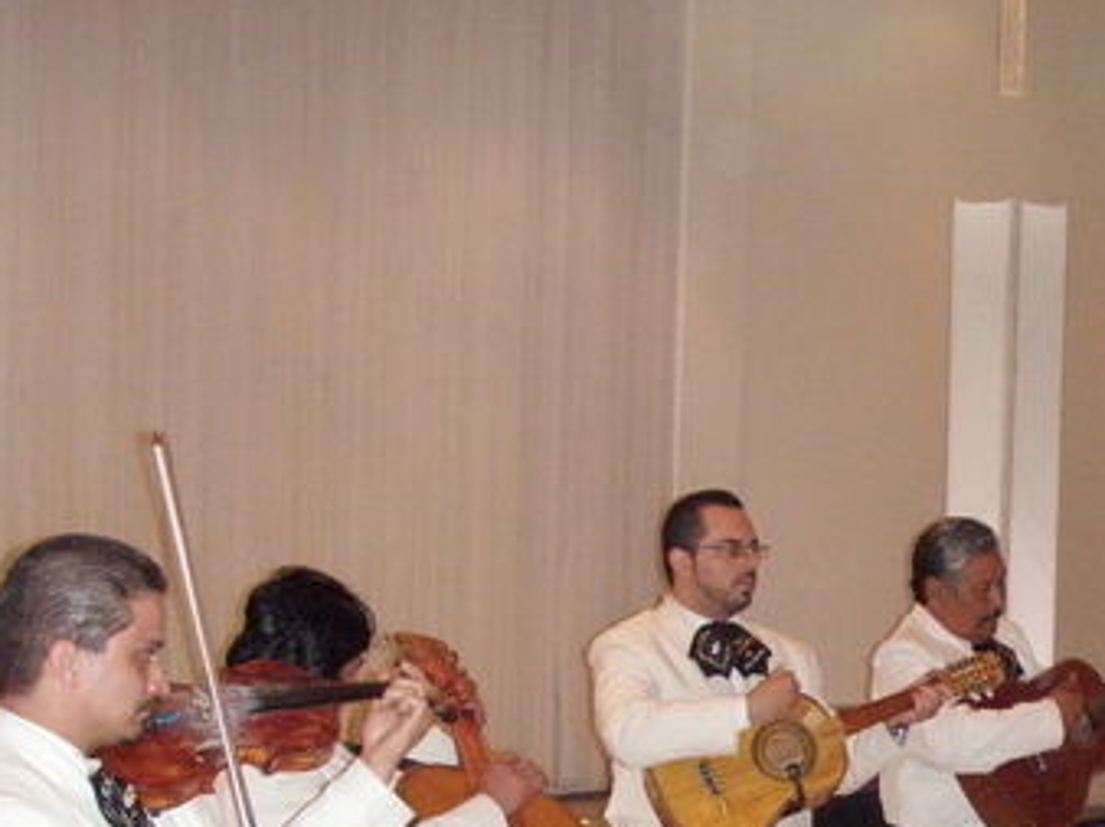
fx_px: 2297
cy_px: 719
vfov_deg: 20.1
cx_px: 909
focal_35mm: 72
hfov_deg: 26.5
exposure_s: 1/30
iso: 640
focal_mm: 6.7
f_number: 3.5
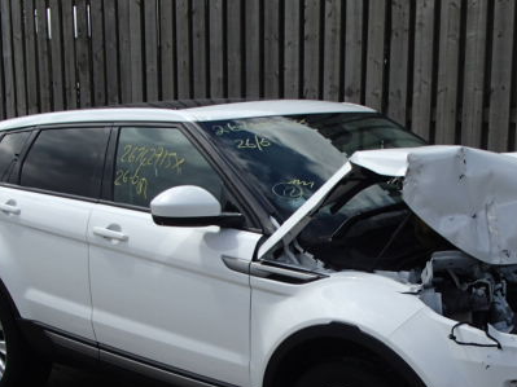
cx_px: 342
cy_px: 299
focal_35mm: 61
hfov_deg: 31.5
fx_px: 911
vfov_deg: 23.7
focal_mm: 6.83
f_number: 13
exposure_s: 1/100
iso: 100
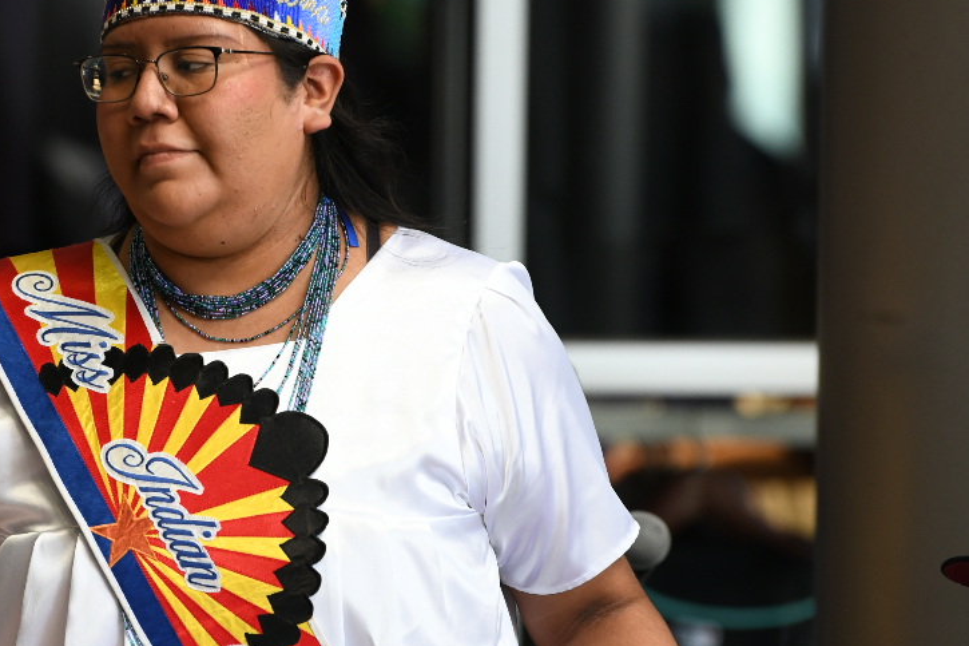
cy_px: 317
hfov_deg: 4.6
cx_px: 223
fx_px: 12028
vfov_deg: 3.1
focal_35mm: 447
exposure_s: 1/200
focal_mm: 200
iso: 800
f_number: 2.8
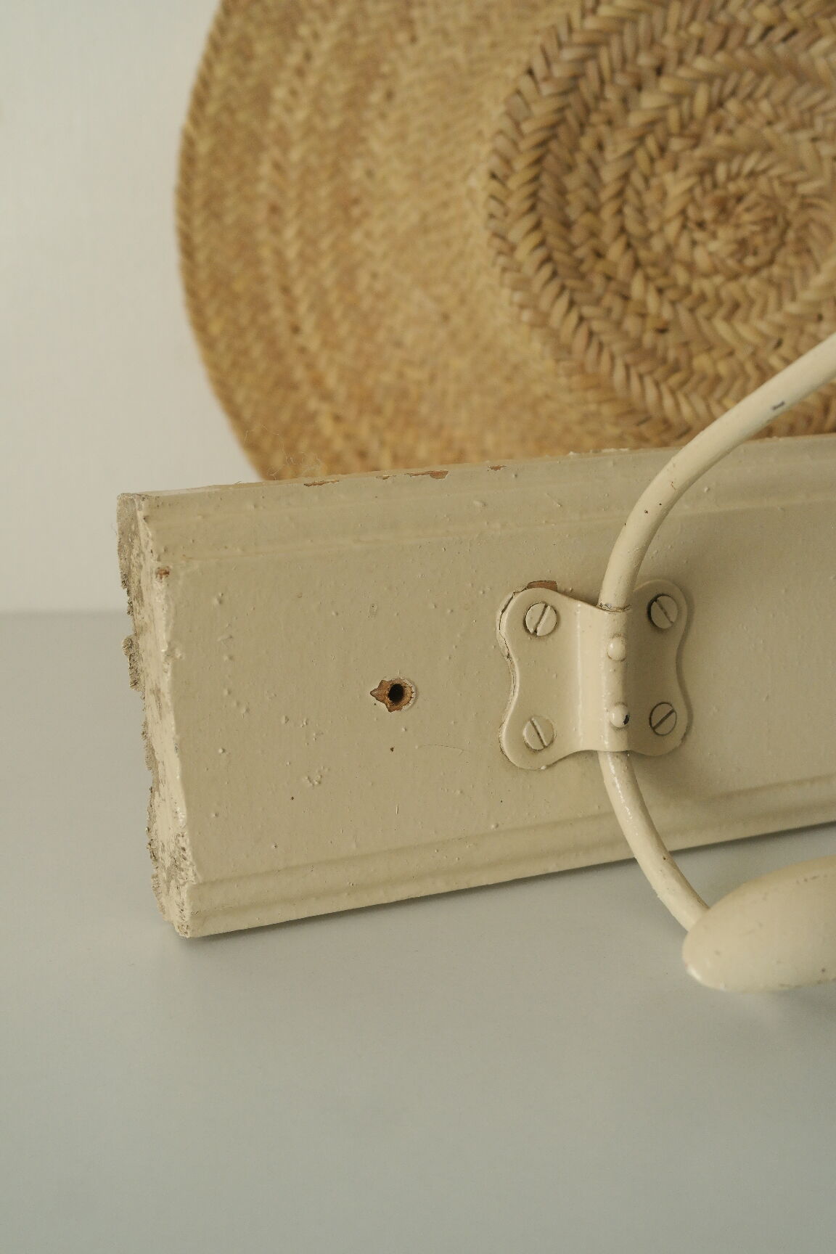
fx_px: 1846
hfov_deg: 25.5
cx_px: 418
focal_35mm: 53
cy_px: 627
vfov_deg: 37.5
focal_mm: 35
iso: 800
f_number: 5.6
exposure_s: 1/50
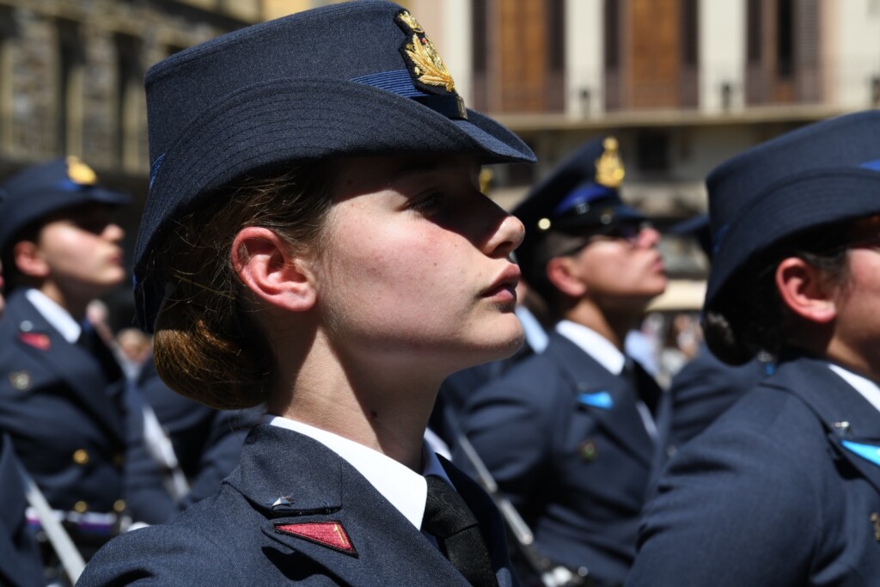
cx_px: 440
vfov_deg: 11.4
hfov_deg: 17.1
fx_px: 2934
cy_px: 294
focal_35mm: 120
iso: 320
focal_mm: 120
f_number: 11
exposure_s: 1/400
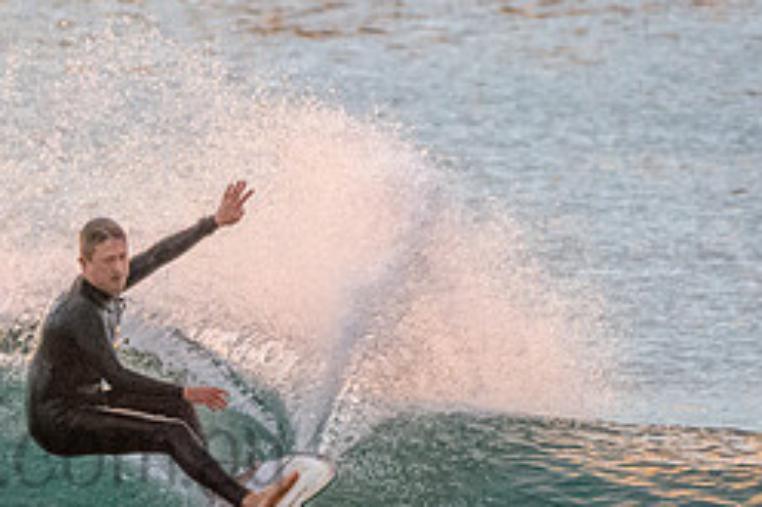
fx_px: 37143
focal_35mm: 1756
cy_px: 416
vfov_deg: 0.8
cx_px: -40
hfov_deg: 1.2
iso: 2800
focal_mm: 500
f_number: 5.6
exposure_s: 1/1250
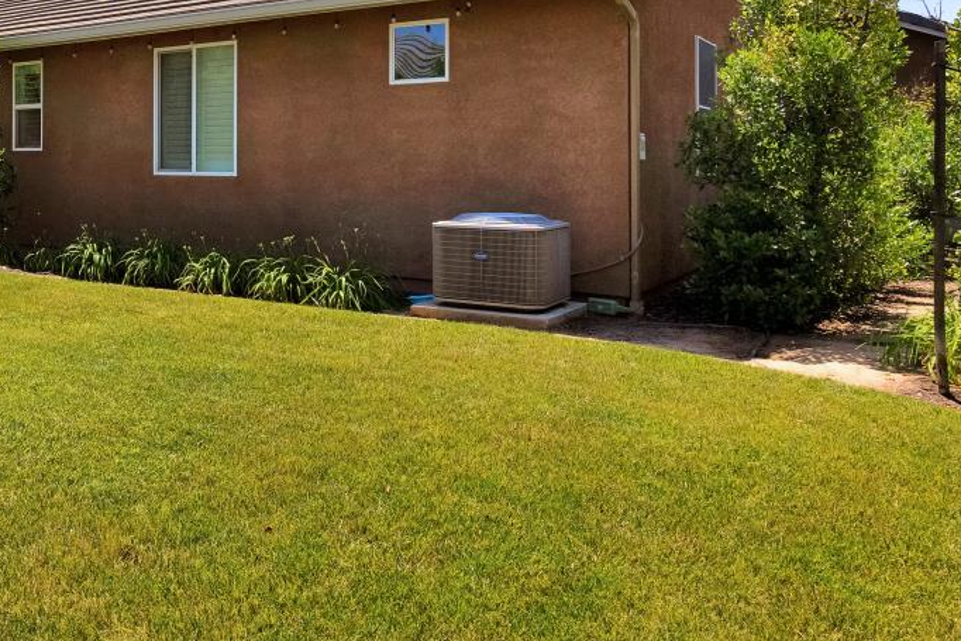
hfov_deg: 52.0
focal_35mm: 33
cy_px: 176
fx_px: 881
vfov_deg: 39.1
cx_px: 140
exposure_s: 1/800
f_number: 8
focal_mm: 10
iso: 320
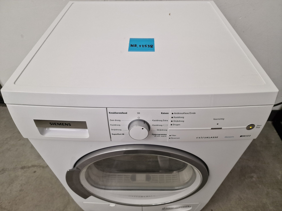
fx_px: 187
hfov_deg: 73.9
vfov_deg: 58.9
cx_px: 141
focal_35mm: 23
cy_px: 106
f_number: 1.8
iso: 250
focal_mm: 6.4
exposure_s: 1/100
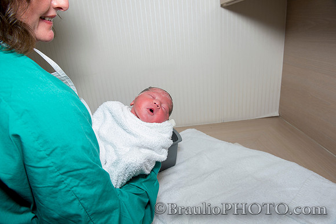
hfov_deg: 73.7
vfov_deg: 53.2
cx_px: 168
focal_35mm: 24
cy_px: 112
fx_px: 224
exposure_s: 1/200
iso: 640
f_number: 7.1
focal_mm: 24
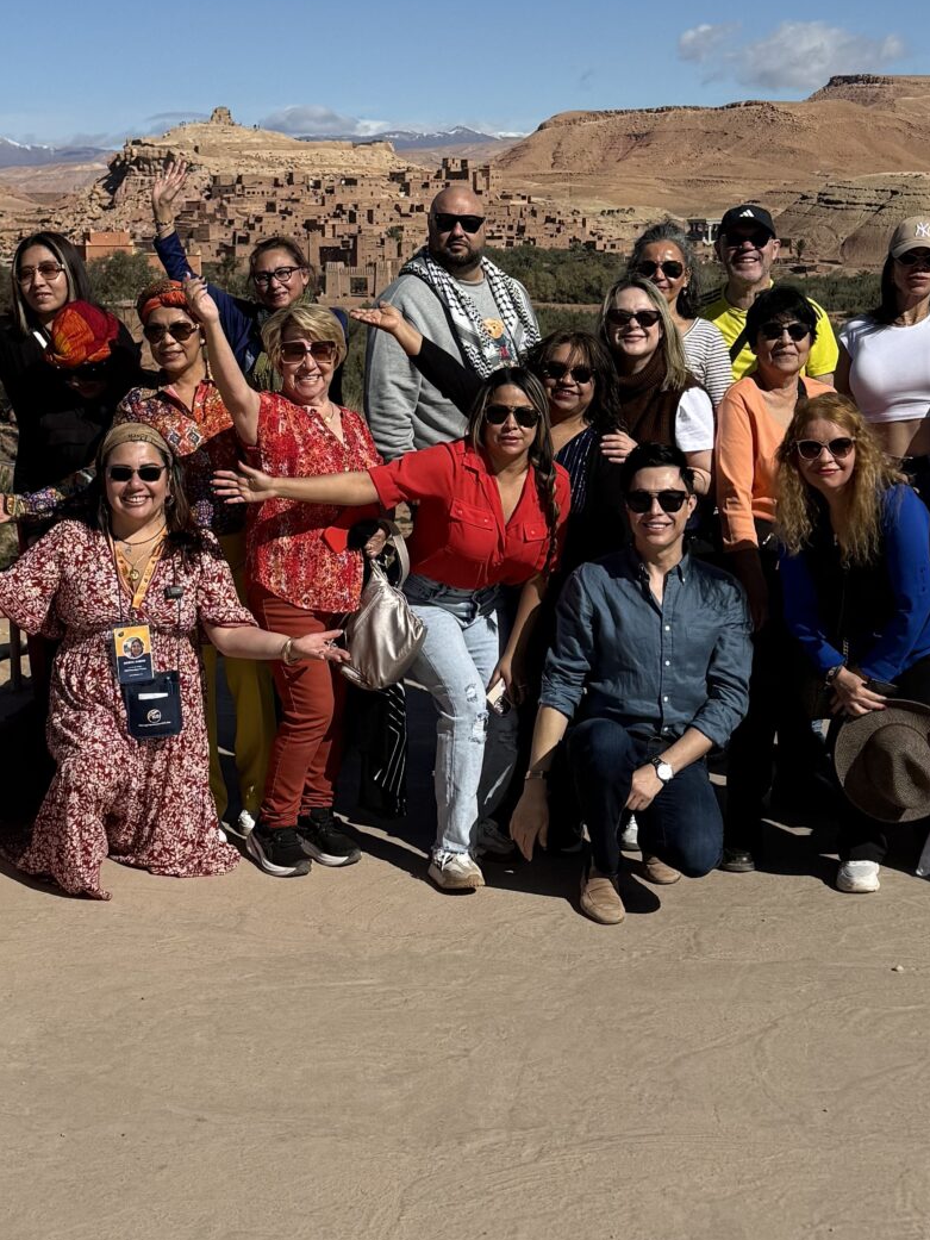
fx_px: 2113
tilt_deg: -4.9
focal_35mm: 59
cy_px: 409
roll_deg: +0.7
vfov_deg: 32.4
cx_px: 399
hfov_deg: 24.8
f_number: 1.78
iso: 80
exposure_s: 1/11905
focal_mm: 6.76
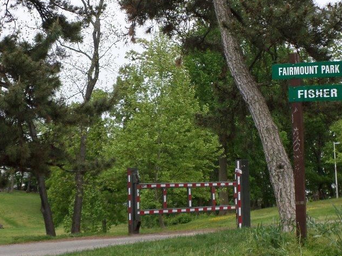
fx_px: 672
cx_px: 169
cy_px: 95
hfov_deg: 28.6
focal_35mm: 68
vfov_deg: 21.6
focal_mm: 5.5
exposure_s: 1/250
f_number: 2.7
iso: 80
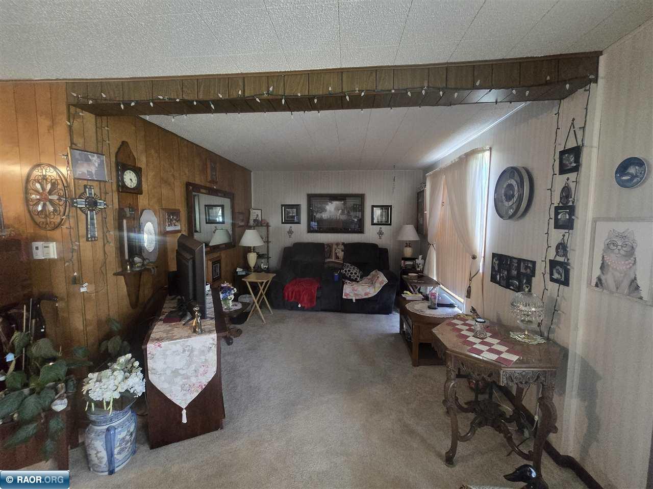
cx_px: 326
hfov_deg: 106.2
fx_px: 245
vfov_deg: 89.9
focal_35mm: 13
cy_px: 244
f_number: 2.2
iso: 1000
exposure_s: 1/60
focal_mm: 2.2
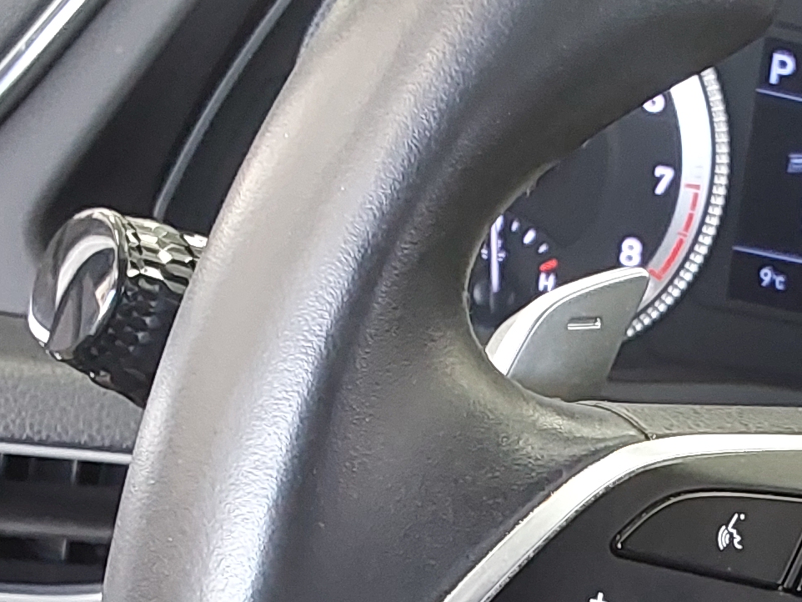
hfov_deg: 20.2
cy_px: 665
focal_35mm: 95
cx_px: 718
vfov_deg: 15.2
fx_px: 2202
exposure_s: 1/60
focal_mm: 2.91
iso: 250
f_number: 1.9
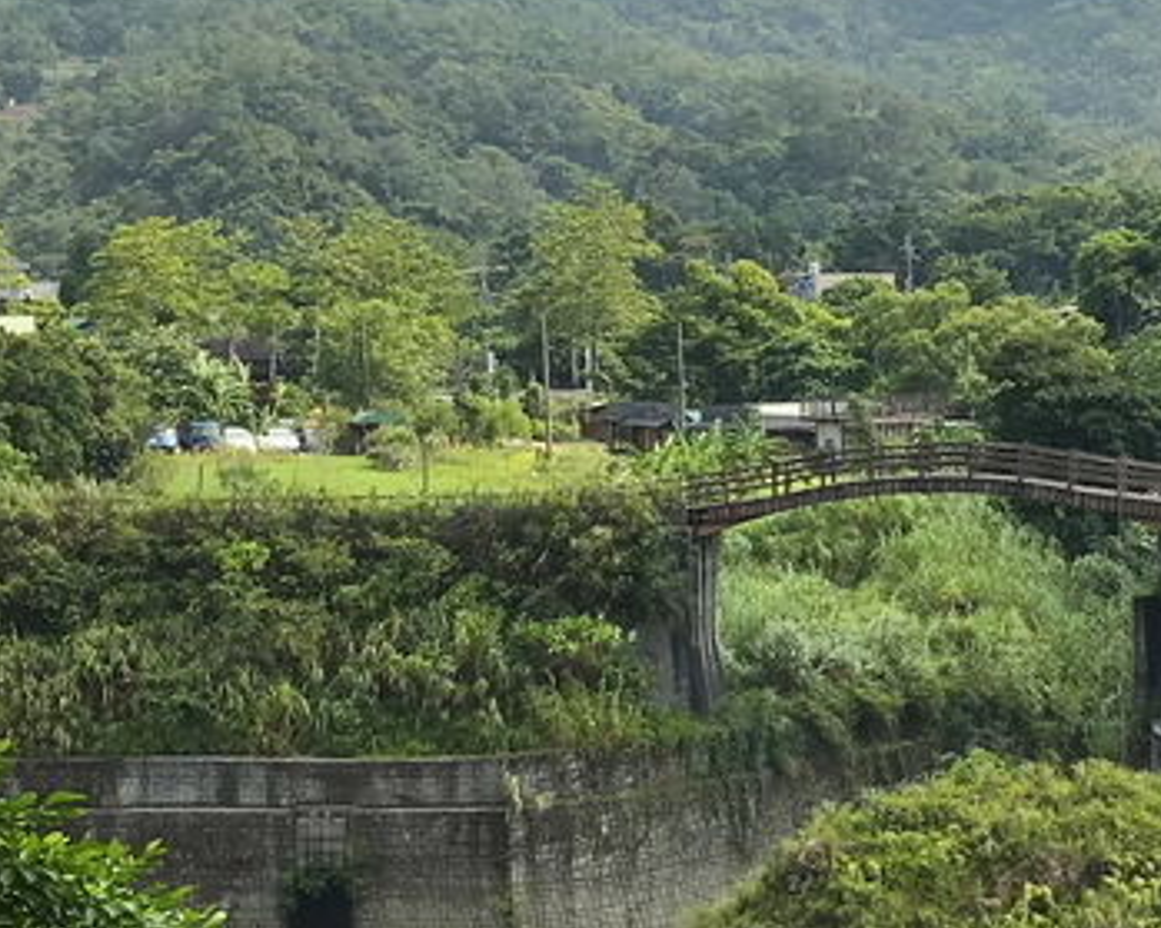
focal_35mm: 94
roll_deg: +1.0
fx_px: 3229
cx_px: 842
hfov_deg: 20.3
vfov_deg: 16.3
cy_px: 569
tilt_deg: -3.3
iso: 20
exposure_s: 1/1880
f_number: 1.8
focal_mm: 3.99
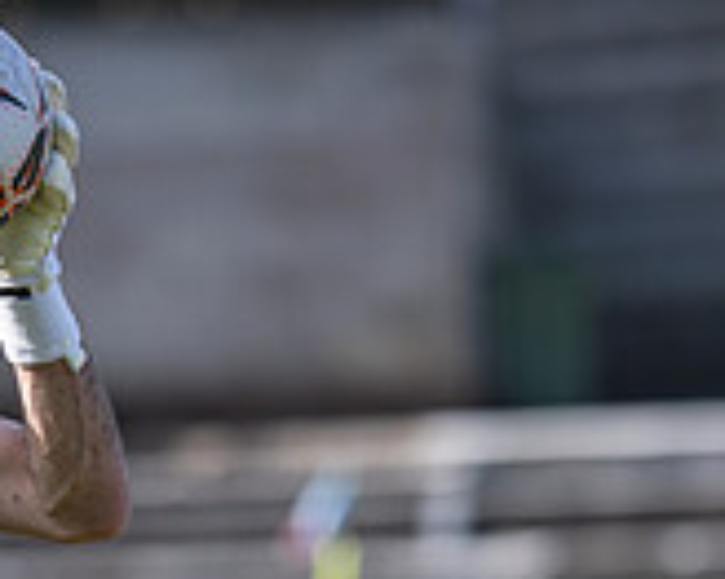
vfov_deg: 3.0
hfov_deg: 3.7
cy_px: 813
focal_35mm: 522
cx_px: 129
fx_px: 11194
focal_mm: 135
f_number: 2.1
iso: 32
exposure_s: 1/800
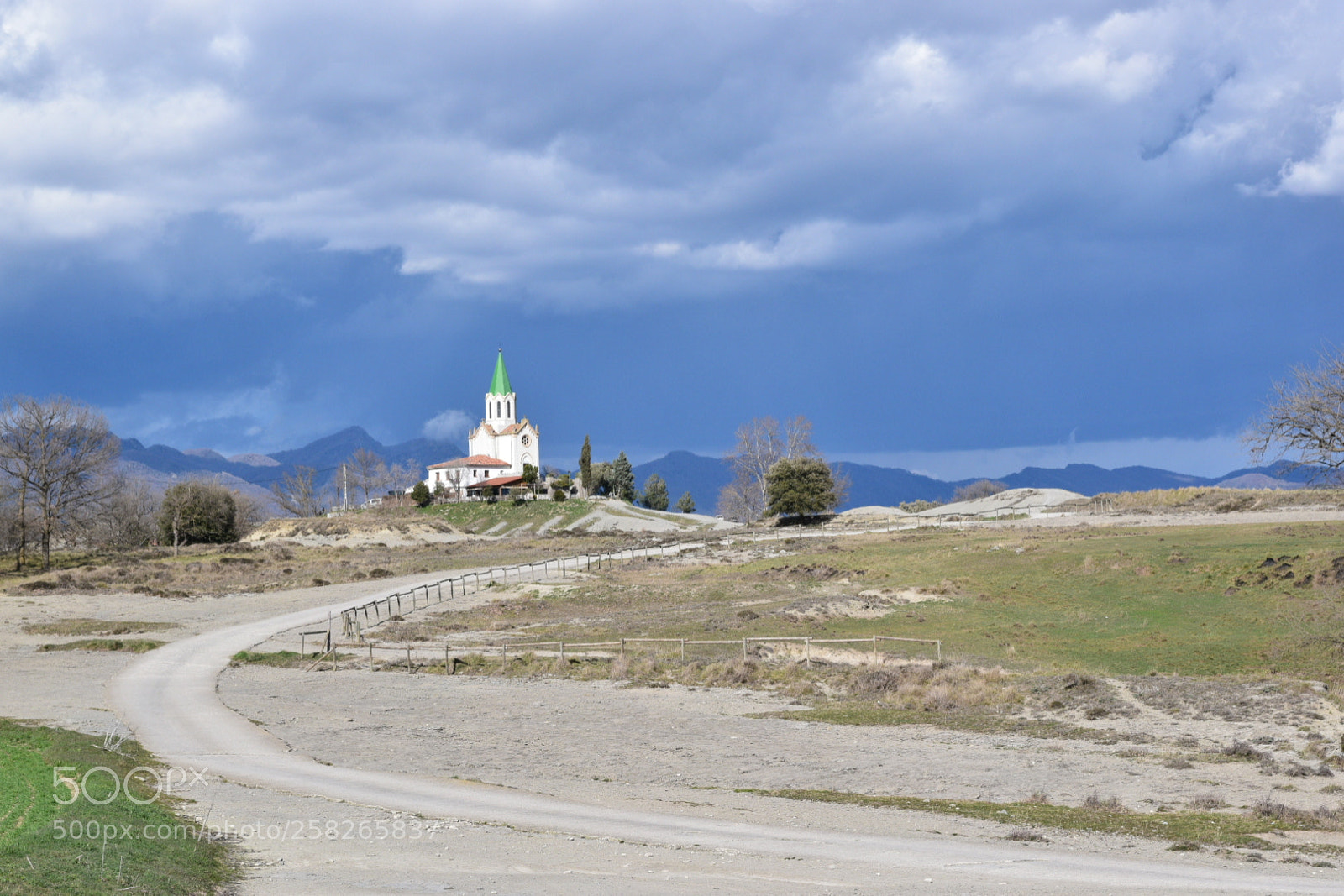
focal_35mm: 75
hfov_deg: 27.0
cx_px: 672
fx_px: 2800
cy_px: 448
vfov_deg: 18.2
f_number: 11
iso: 320
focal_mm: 50
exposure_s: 1/750
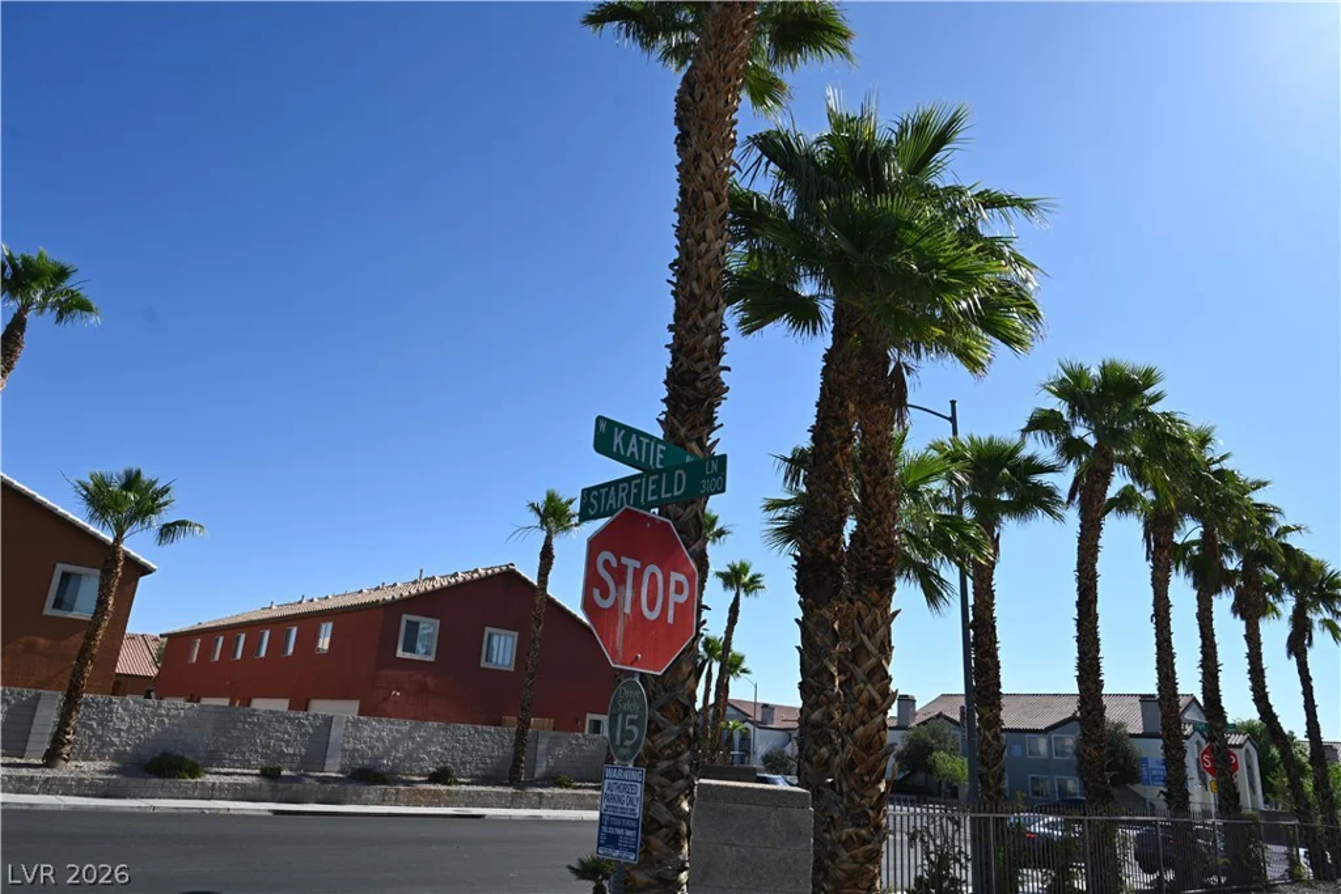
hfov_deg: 73.7
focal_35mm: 24
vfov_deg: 53.1
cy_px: 447
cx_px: 670
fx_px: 894
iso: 100
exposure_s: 1/400
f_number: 7.1
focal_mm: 24
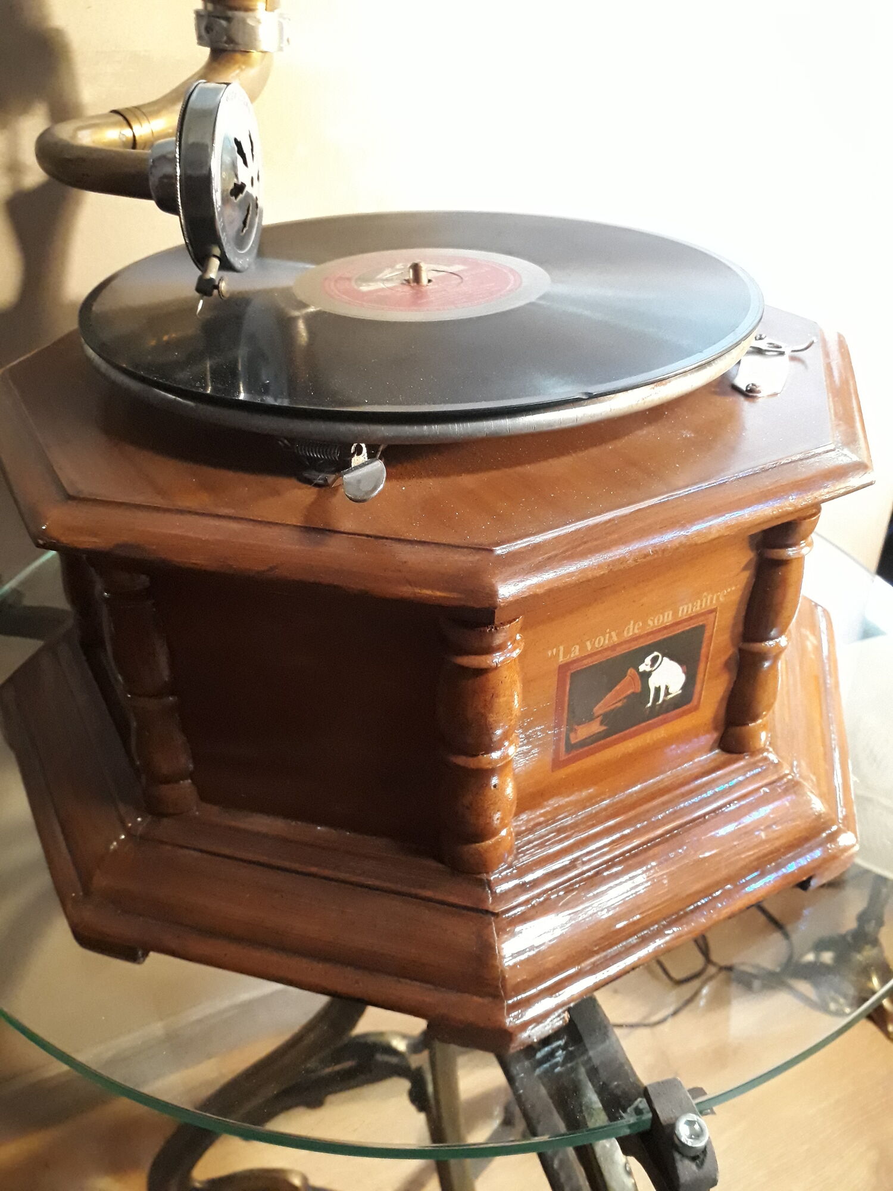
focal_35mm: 27
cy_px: 596
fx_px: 929
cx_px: 446
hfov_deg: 51.4
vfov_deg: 65.3
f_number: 1.9
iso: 640
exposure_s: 1/17
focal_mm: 3.6
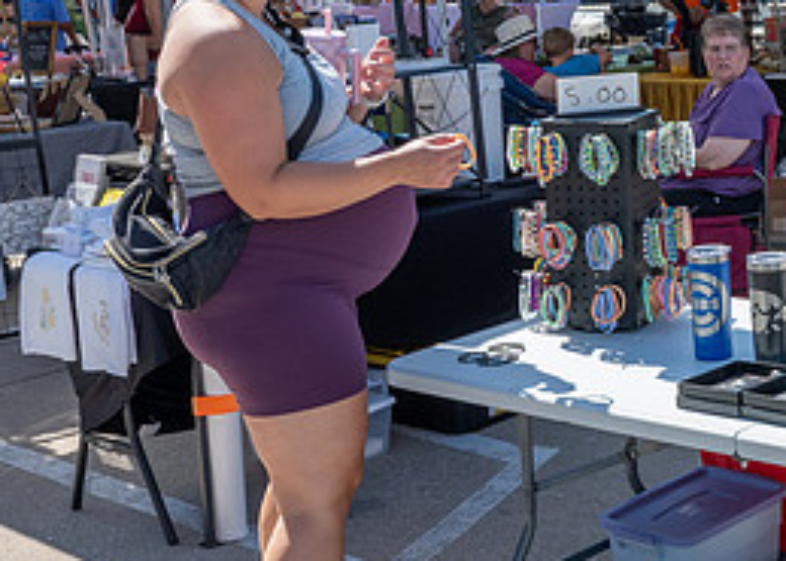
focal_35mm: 70
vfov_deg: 20.3
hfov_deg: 26.0
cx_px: 871
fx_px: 1563
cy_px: 187
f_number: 10
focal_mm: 24
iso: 200
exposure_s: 1/200
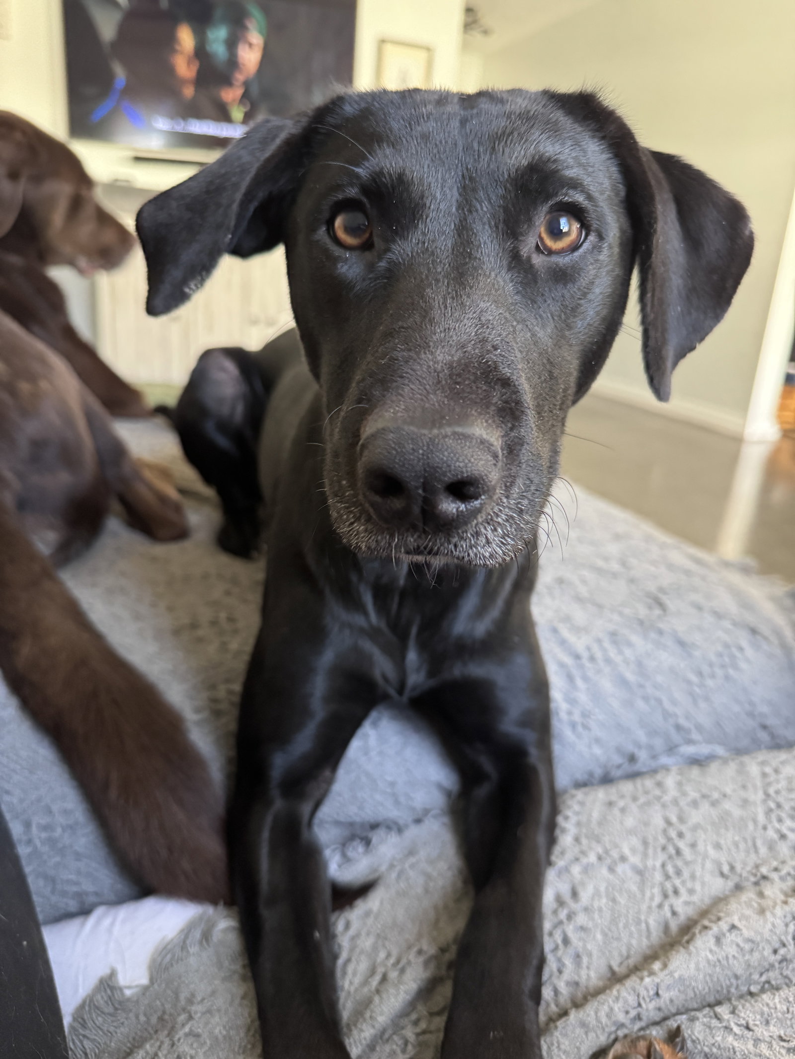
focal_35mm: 24
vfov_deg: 71.6
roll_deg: -3.6
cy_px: 530
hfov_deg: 56.8
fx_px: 735
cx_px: 398
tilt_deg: -19.9
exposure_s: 1/60
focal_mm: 6.76
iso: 800
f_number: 1.78
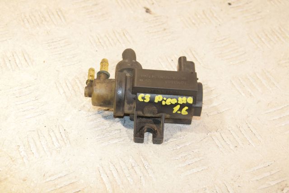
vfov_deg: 17.5
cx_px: 144
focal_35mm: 78
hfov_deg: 26.0
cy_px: 96
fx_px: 626
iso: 1600
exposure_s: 1/200
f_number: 7.1
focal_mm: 52
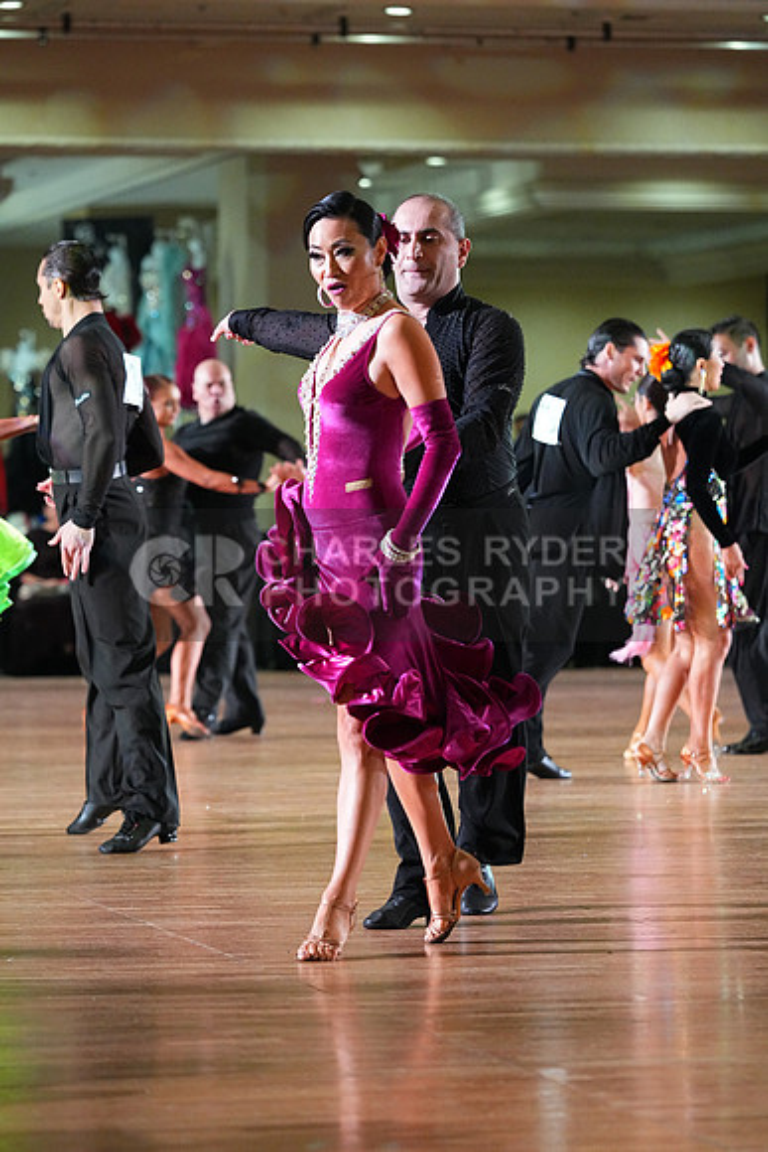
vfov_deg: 13.4
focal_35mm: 153
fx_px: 4893
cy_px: 576
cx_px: 384
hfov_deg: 9.0
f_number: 4.5
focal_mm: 153
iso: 8000
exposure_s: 1/400
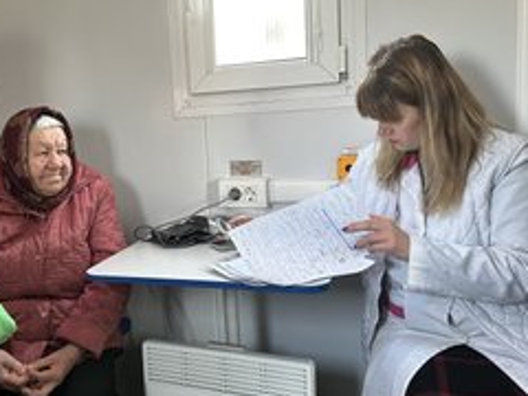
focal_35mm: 40
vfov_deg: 35.9
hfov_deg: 45.8
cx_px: 163
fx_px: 610
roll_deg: +3.9
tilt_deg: -10.6
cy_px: 187
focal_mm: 6.86
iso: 250
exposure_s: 1/77
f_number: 1.78
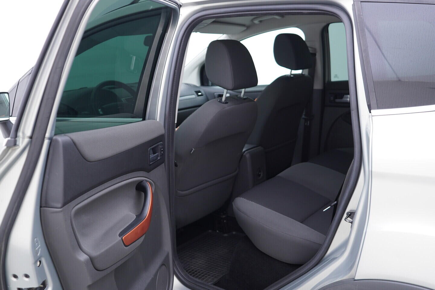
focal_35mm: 36
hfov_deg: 53.1
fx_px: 435
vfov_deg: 36.9
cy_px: 145
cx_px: 218
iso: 200
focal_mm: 24
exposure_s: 1/40
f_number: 2.8
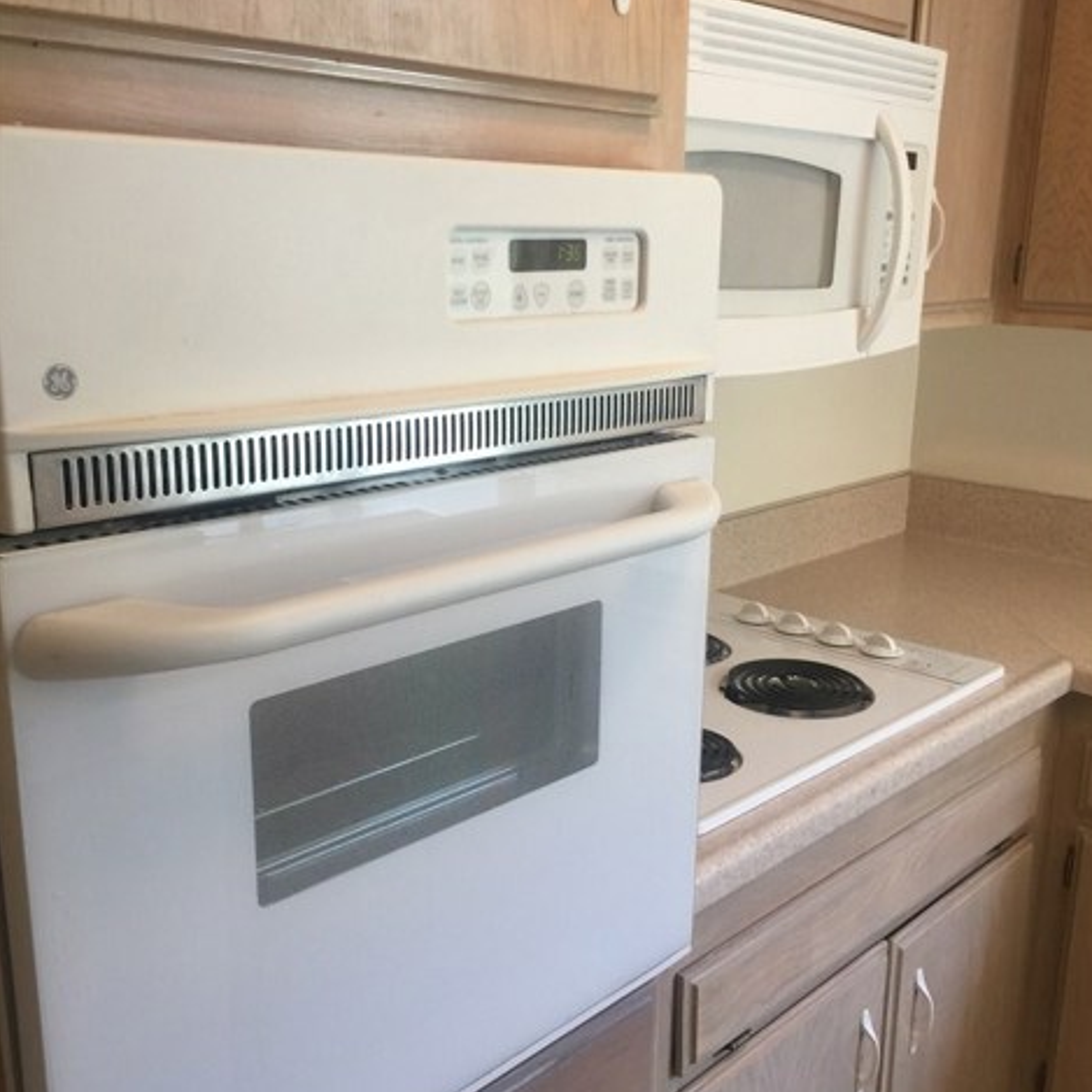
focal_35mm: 35
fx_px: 1249
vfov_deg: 47.2
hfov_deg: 47.2
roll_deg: -1.0
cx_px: 554
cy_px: 556
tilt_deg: -9.8
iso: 32
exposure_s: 1/30
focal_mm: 4.15
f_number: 2.2
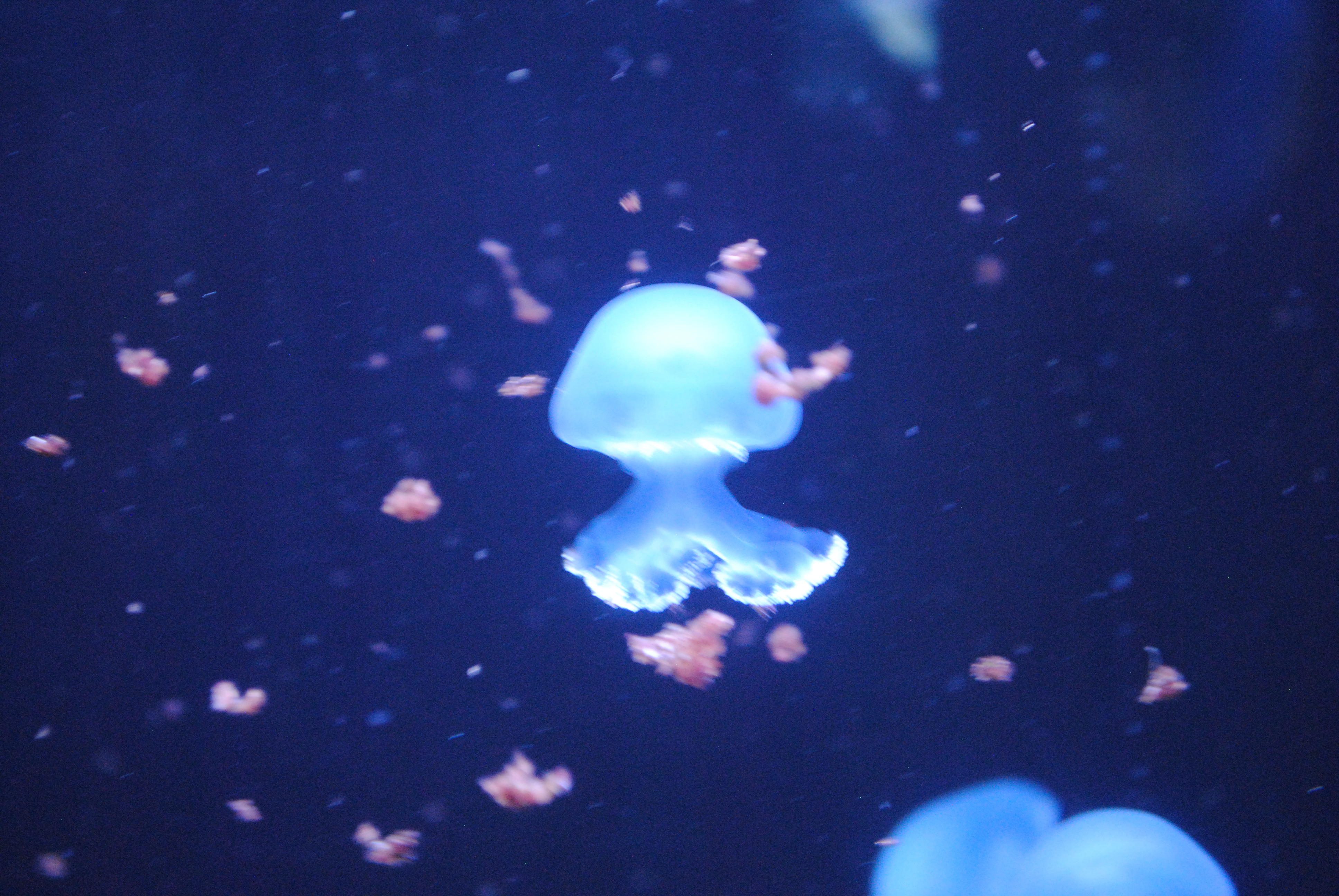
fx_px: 3072
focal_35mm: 82
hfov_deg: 24.6
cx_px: 670
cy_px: 448
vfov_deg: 16.6
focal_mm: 55
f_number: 5.6
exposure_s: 1/10
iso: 1600
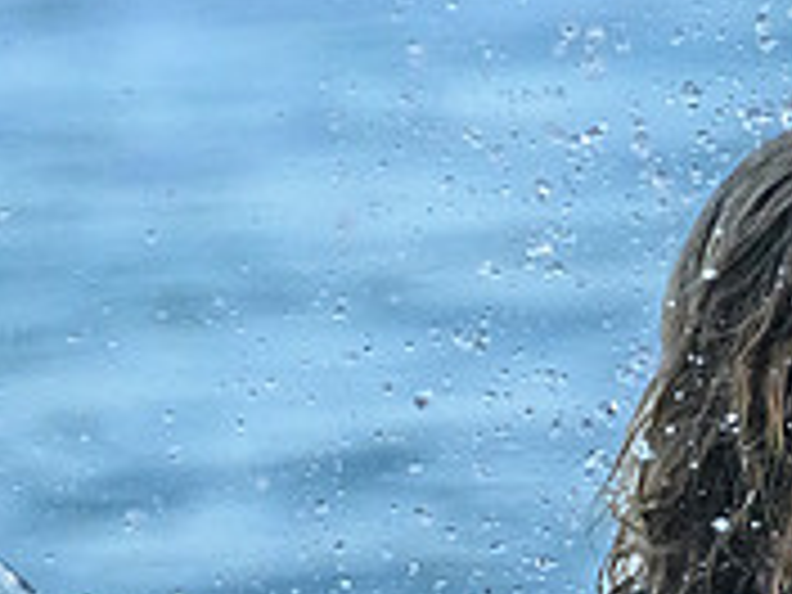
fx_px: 58068
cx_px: 1120
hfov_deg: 0.8
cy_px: 808
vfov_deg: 0.6
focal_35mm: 2538
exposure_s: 1/2000
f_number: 11
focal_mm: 800
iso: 7200
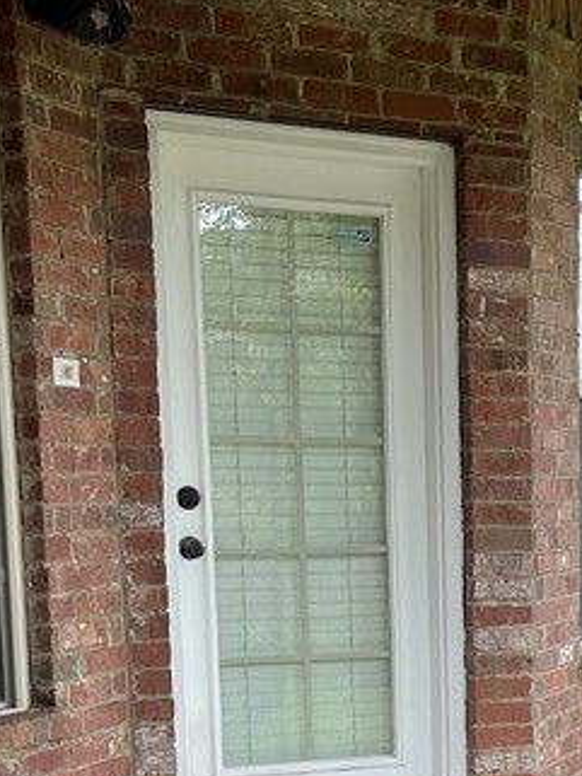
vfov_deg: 22.5
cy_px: 812
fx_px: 1859
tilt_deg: -11.3
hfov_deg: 16.9
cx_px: 722
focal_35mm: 83
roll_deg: -0.6
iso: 32
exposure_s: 1/448
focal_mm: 5.1
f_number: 1.6
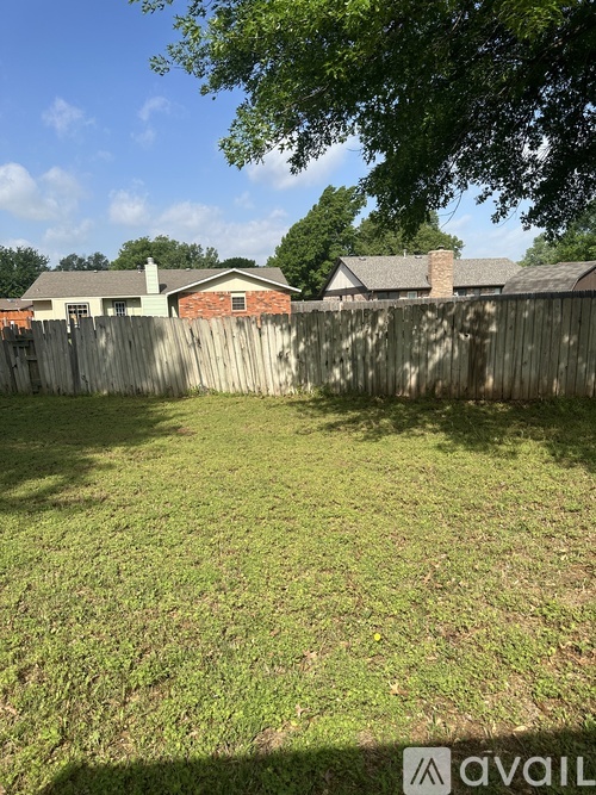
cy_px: 398
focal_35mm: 24
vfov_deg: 71.6
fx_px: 551
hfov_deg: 56.8
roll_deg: +1.2
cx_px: 298
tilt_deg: -10.2
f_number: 1.78
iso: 80
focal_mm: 6.86
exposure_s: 1/4016
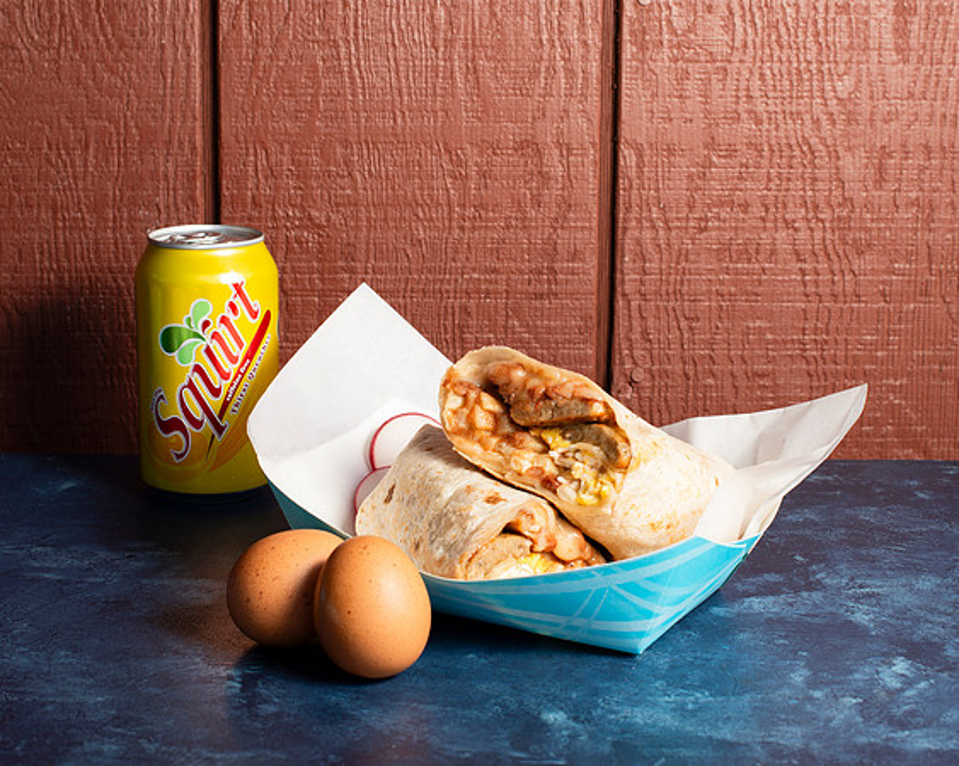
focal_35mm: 64
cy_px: 370
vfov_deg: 23.7
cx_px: 488
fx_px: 1829
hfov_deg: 29.4
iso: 200
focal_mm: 50
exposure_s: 1/200
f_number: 9
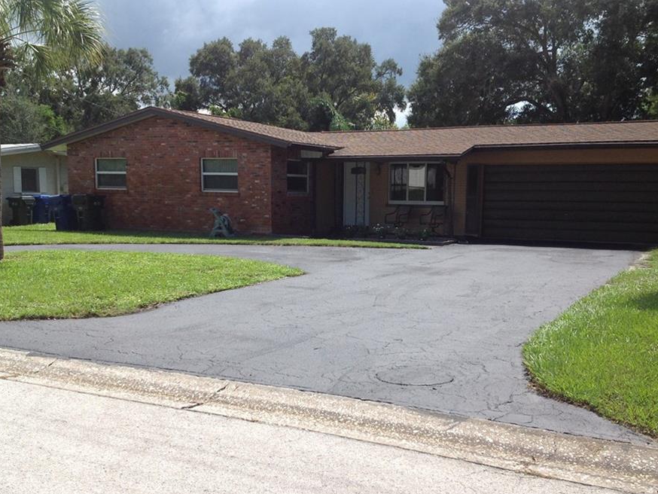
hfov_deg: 45.7
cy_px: 276
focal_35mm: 41
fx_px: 780
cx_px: 358
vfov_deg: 35.1
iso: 50
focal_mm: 4.28
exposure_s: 1/1314
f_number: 2.4
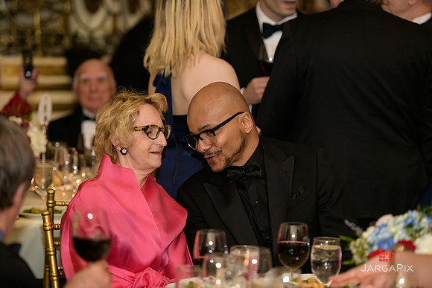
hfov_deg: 13.2
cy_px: 144
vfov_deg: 8.9
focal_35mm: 155
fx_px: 1860
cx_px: 216
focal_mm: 155
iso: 1600
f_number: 3.2
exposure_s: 1/125
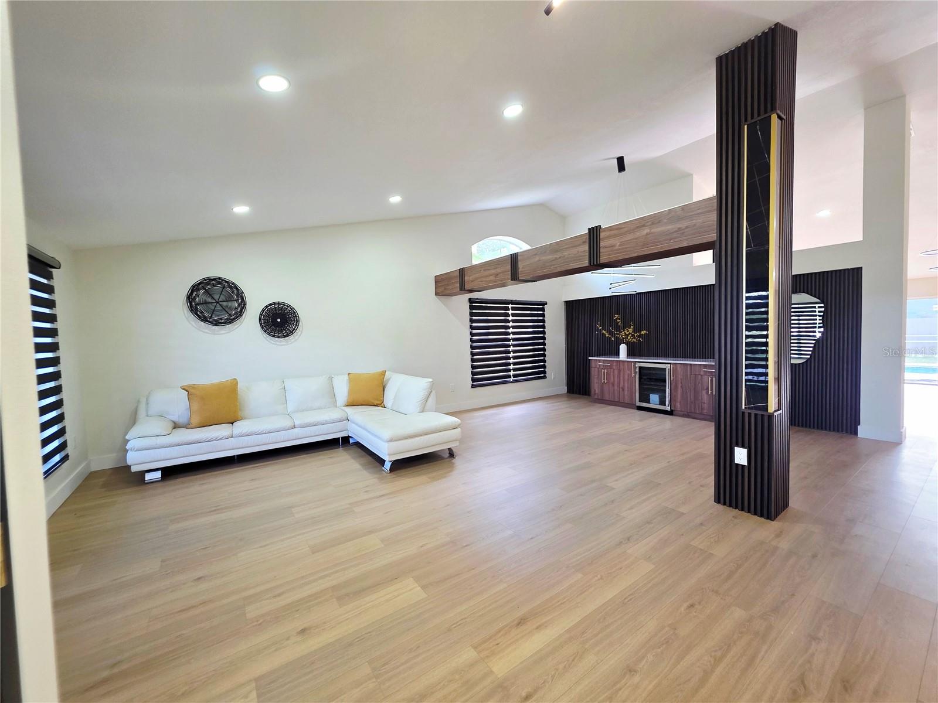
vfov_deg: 89.9
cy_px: 352
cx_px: 469
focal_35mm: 13
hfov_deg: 106.2
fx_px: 352
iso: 160
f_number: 1.9
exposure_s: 1/60.2
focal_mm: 2.2
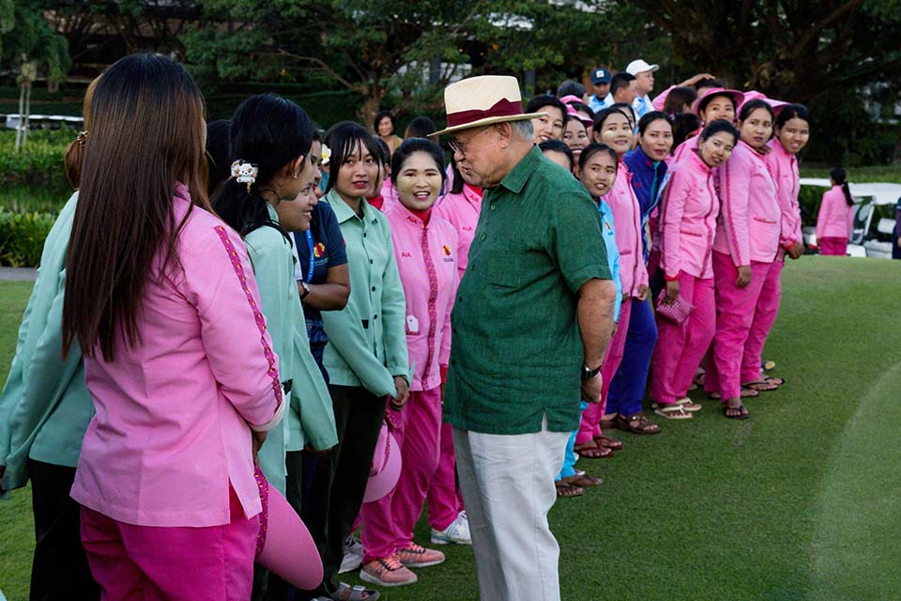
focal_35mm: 48
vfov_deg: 28.1
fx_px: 1201
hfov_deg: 41.1
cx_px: 450
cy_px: 300
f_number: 8
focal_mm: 48
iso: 4000
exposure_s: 1/200
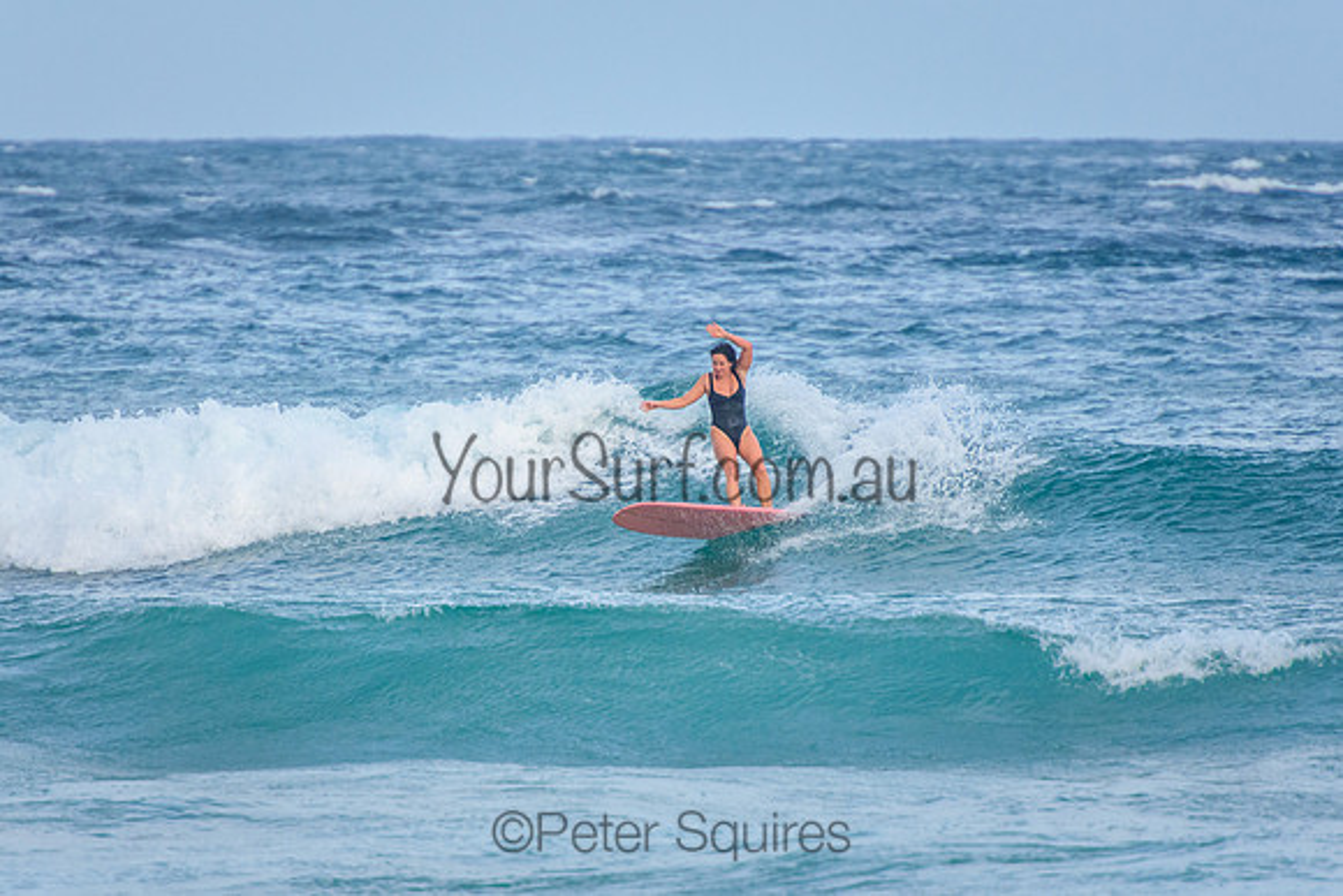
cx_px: 672
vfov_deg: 2.2
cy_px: 448
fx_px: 22939
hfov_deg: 3.4
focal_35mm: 615
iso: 720
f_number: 5.6
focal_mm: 400
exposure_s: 1/1600
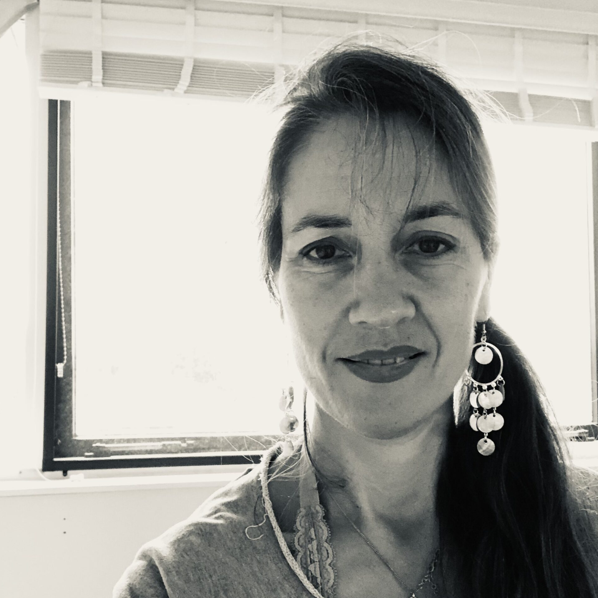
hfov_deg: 43.9
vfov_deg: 43.7
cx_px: 298
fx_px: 743
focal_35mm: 38
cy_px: 357
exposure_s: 1/60
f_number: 2.2
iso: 320
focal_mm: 2.87
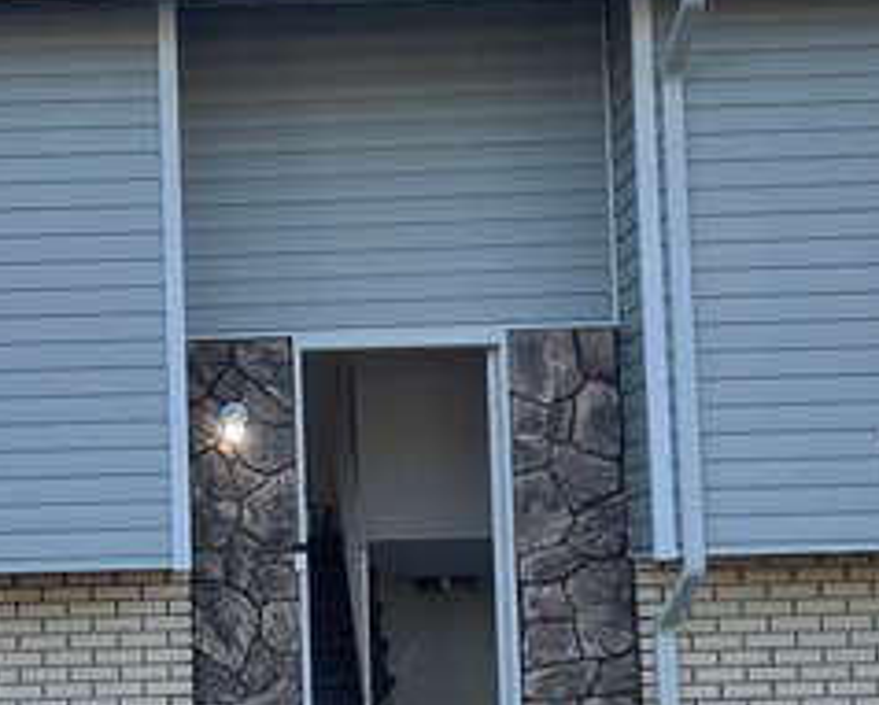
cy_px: 484
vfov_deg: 14.1
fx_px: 2839
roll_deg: +1.5
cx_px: 41
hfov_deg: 17.3
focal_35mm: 109
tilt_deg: +4.2
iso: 32
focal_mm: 4.2
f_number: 1.6
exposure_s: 1/2747
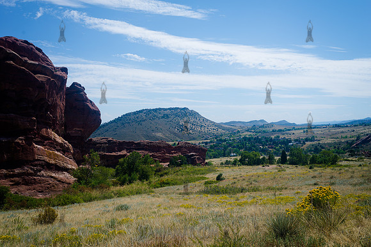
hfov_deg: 54.4
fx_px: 361
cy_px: 124
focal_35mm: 35
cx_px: 186
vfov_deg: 37.9
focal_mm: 35
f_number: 8
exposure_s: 1/160
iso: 80
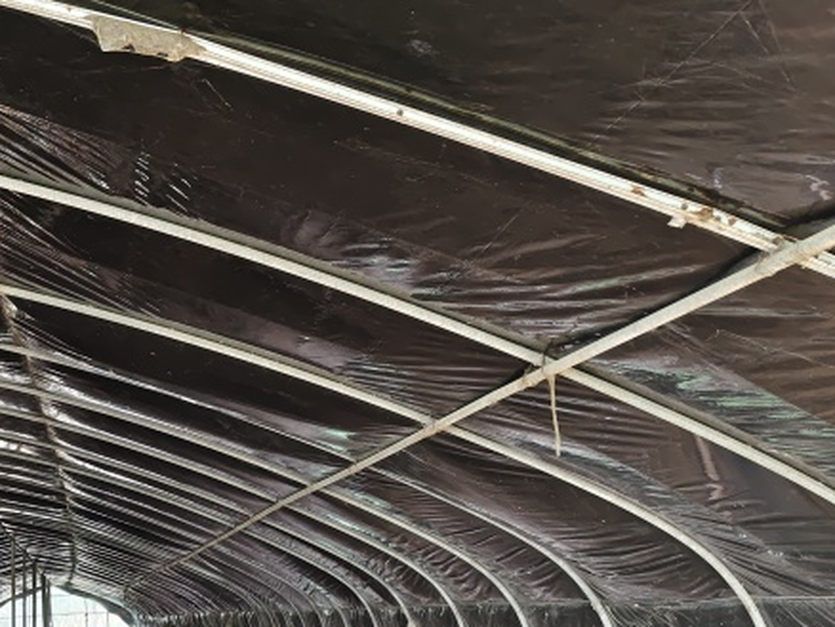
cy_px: 465
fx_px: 1014
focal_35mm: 42
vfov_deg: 33.7
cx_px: 126
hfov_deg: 42.1
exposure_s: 1/100
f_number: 1.88
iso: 80
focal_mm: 5.56
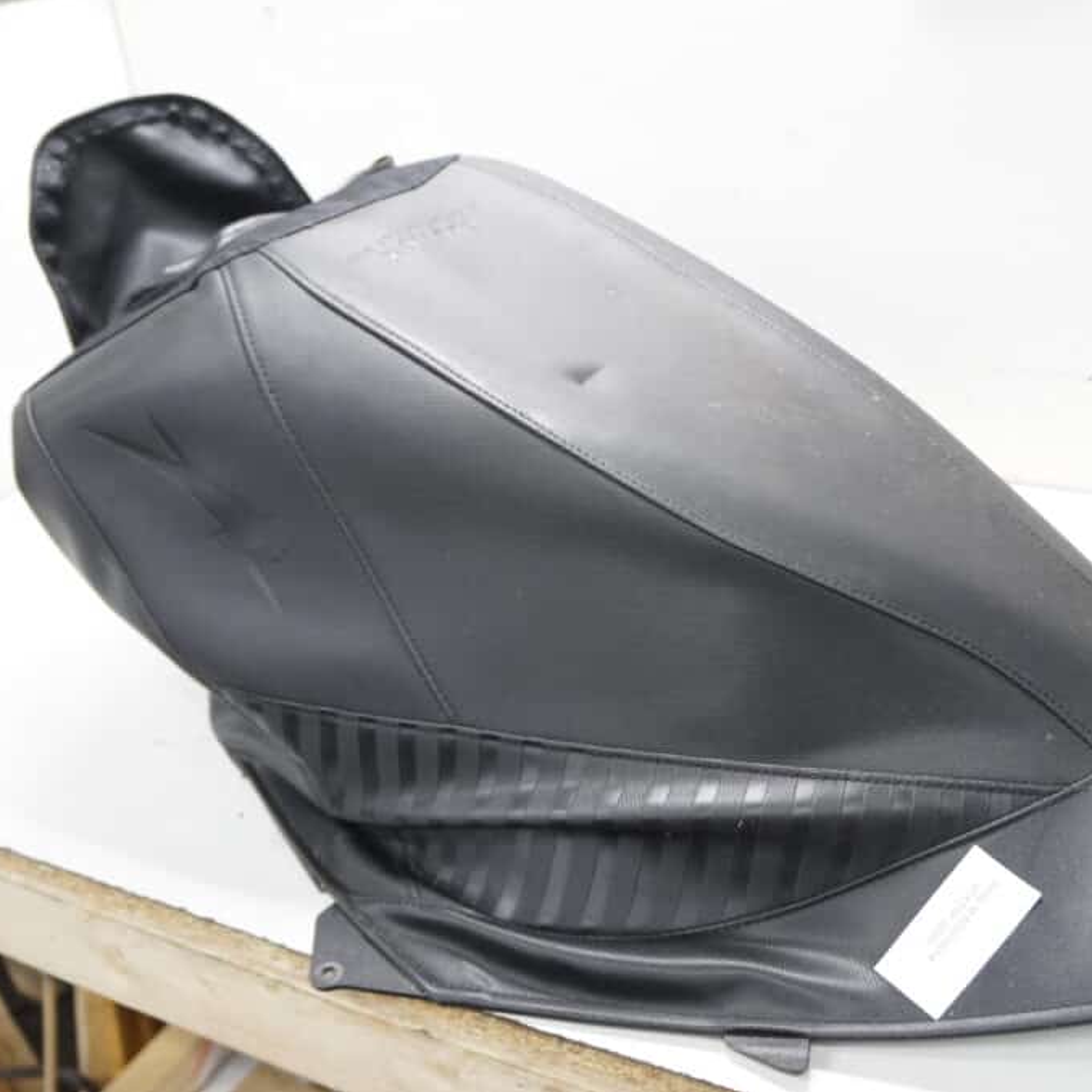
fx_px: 1308
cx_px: 682
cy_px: 544
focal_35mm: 37
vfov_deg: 45.3
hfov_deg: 44.9
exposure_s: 1/60
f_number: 3.5
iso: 640
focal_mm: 19
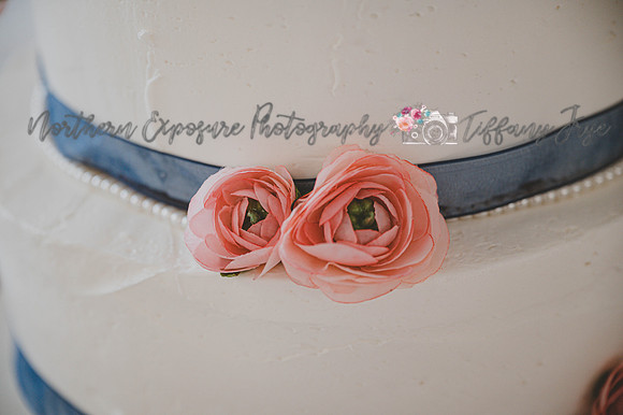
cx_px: 312
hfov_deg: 28.9
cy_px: 208
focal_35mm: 70
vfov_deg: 19.4
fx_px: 1211
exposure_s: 1/125
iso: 640
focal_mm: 70
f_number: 2.8
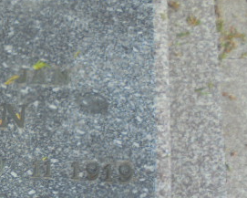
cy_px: 176
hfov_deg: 28.2
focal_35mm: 60
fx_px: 439
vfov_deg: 24.7
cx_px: -33
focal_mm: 4.6
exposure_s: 1/200
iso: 100
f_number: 3.5
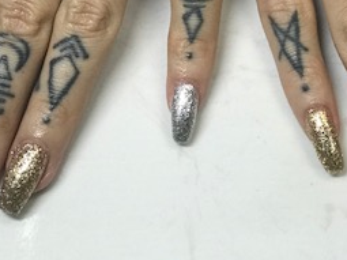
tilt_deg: -66.6
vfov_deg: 10.2
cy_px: -65
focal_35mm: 143
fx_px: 1433
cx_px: 223
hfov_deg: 13.8
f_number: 2.8
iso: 50
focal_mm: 6.6
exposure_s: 1/60
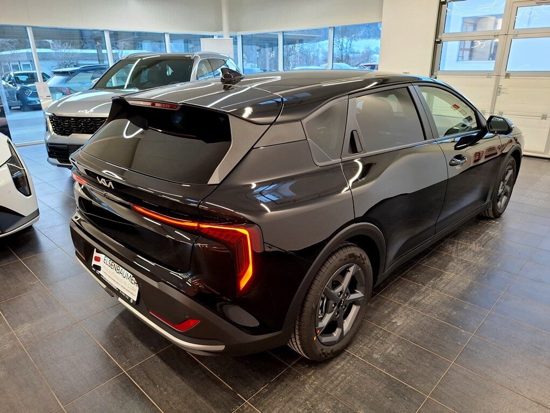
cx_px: 275
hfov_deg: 73.9
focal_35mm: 23
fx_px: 365
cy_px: 206
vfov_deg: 58.9
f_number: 1.8
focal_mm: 5.54
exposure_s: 1/100
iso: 250
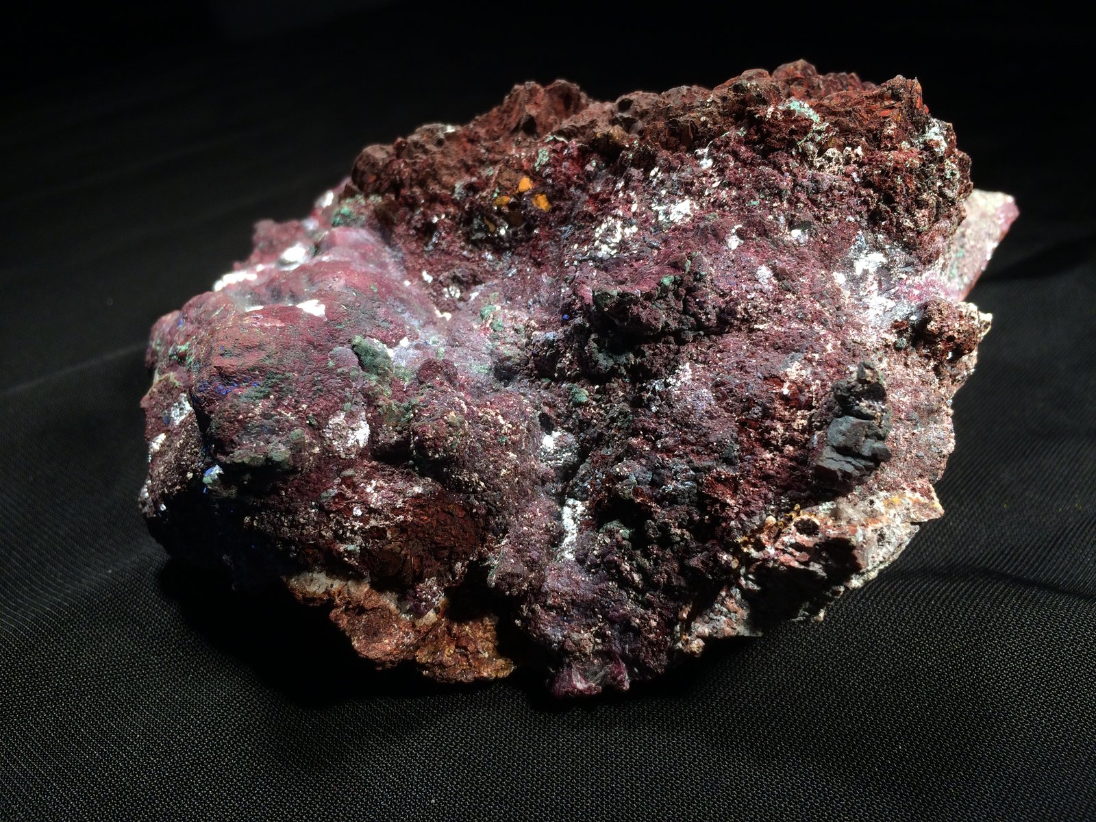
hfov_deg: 61.7
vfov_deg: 48.2
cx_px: 548
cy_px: 411
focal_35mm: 29
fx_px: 918
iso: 32
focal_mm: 4.15
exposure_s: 1/159
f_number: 2.2
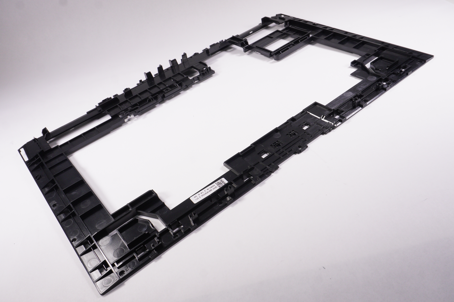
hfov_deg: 62.0
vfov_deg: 43.5
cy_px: 151
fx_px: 378
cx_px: 227
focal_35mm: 30
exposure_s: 1/250
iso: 800
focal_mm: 20
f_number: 9
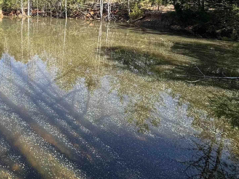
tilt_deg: -6.7
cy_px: 30
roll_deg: +1.8
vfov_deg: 44.0
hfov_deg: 51.7
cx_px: 17
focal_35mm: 30
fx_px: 207
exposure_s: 1/779
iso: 50
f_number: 2.2
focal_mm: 2.22
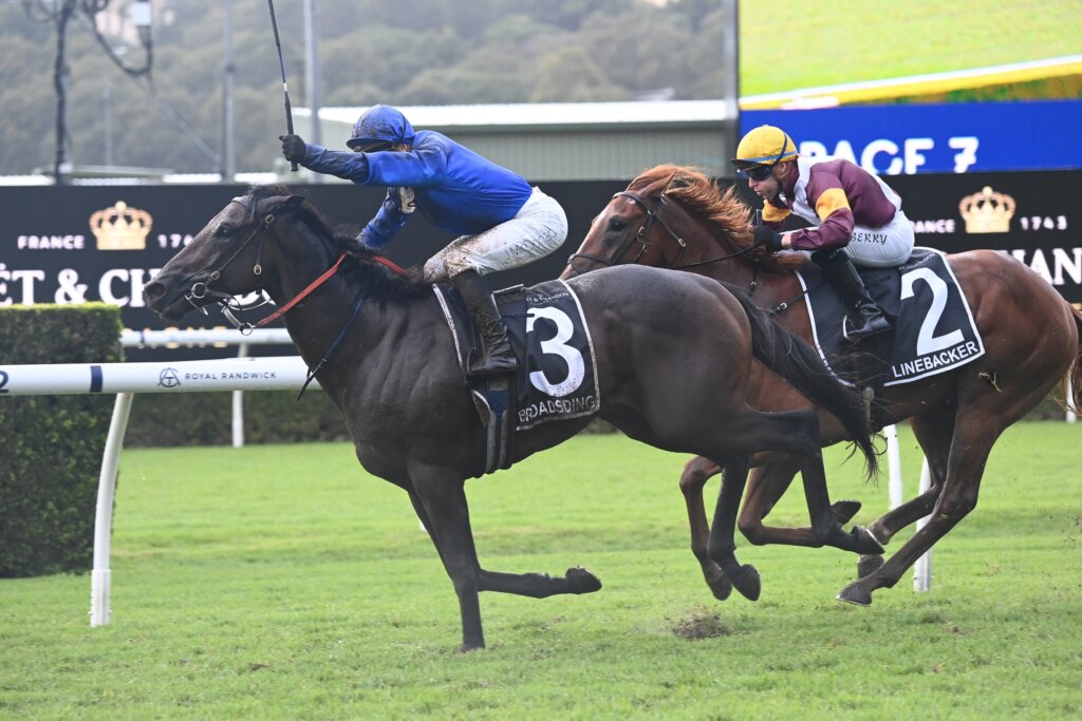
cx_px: 541
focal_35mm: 185
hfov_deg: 11.1
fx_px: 5561
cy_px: 360
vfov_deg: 7.4
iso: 3600
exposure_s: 1/1600
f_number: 5.3
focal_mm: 185
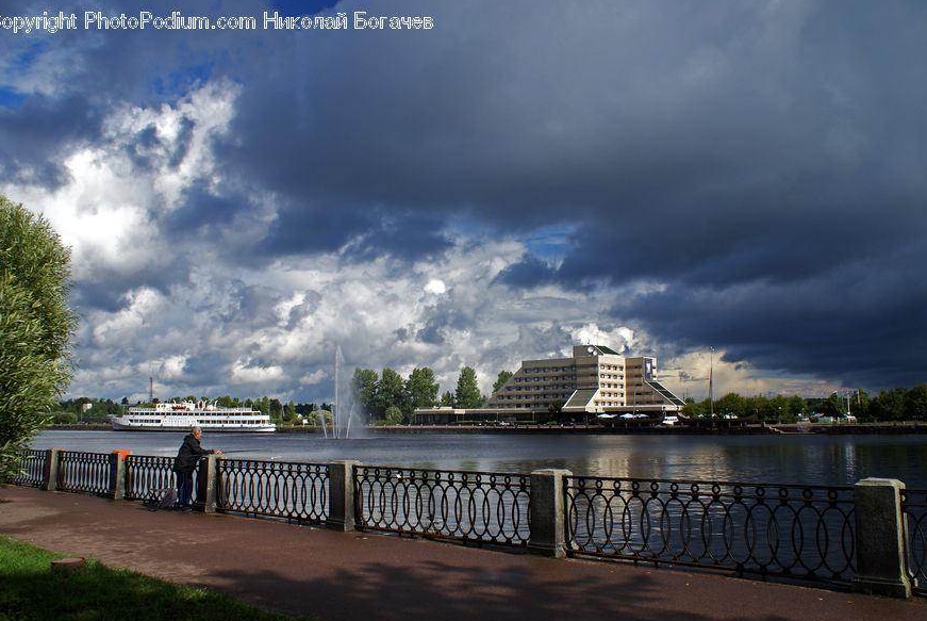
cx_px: 465
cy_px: 316
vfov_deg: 42.4
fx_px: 799
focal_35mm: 31
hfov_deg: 60.2
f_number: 10
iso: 100
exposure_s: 1/80
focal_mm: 20
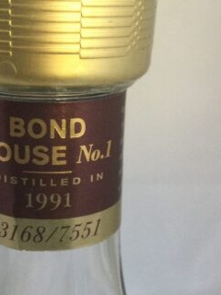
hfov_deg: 23.6
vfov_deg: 31.1
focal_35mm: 62
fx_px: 528
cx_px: 80
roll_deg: +0.4
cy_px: 173
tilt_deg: -21.1
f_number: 2.4
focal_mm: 3.3
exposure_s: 1/33
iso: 100
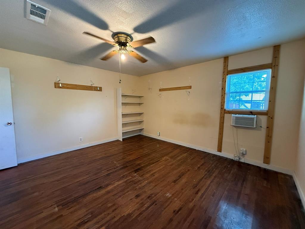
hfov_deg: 102.1
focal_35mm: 14
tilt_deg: -4.0
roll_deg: -0.7
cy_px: 114
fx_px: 123
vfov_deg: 85.7
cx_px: 152
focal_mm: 2.22
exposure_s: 1/60
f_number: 2.2
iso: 640
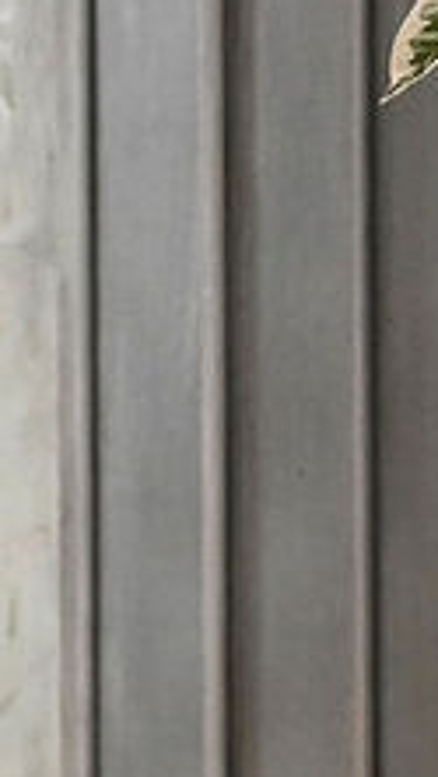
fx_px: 9944
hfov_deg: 2.5
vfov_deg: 4.5
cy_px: 1050
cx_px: 1878
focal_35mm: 482
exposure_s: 1/200
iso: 2500
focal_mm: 50
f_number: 5
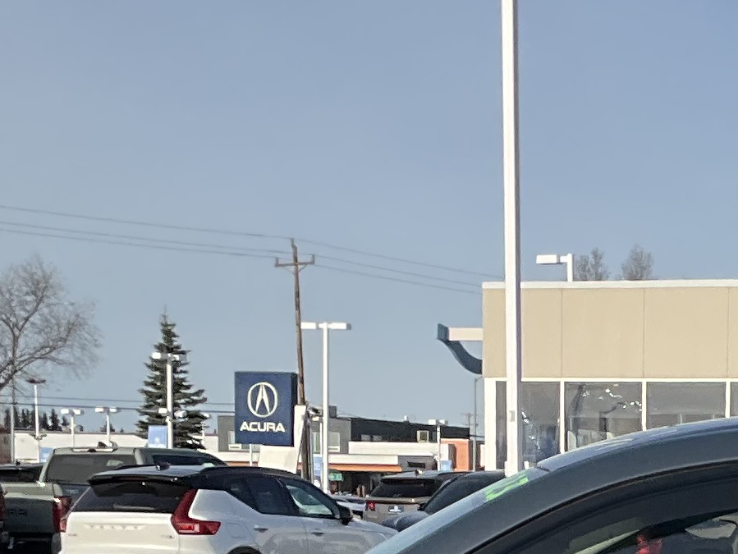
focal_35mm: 130
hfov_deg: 14.7
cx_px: 857
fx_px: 2773
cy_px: 889
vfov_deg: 10.9
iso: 25
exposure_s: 1/1490
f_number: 1.8
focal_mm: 3
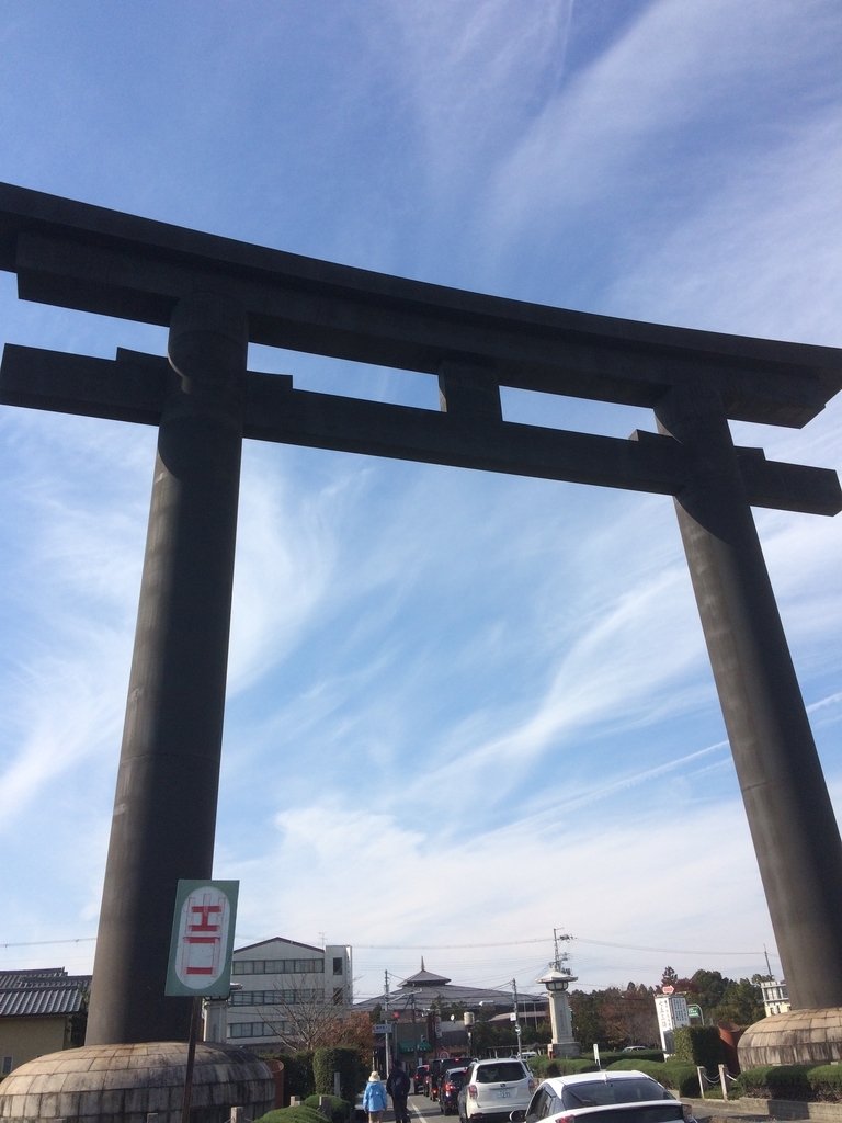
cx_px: 421
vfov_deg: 61.7
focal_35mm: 29
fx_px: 941
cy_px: 562
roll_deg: +3.0
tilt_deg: +26.2
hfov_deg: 48.2
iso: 32
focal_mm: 4.15
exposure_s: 1/2564
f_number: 2.2
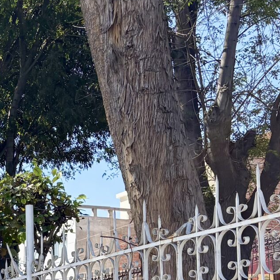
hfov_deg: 15.8
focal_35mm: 93
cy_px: 305
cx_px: -230
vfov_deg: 18.0
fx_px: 851
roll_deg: -0.5
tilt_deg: +5.5
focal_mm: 5.96
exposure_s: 1/1032
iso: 50
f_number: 1.6
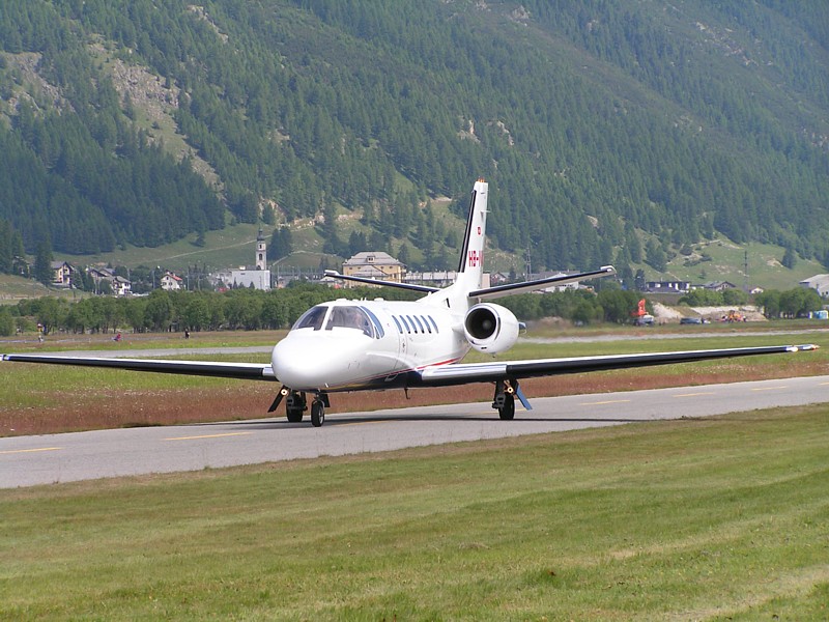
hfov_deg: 9.0
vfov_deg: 6.8
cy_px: 311
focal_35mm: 219
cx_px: 414
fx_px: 5245
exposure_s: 1/400
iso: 50
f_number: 5
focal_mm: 36.4
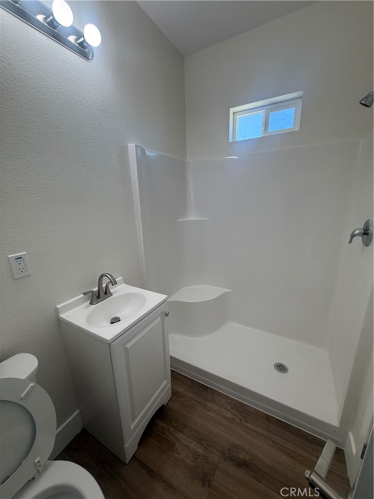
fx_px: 202
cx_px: 187
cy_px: 250
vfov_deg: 102.1
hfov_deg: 85.7
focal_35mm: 14
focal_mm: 2.22
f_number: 2.2
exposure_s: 1/120
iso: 100
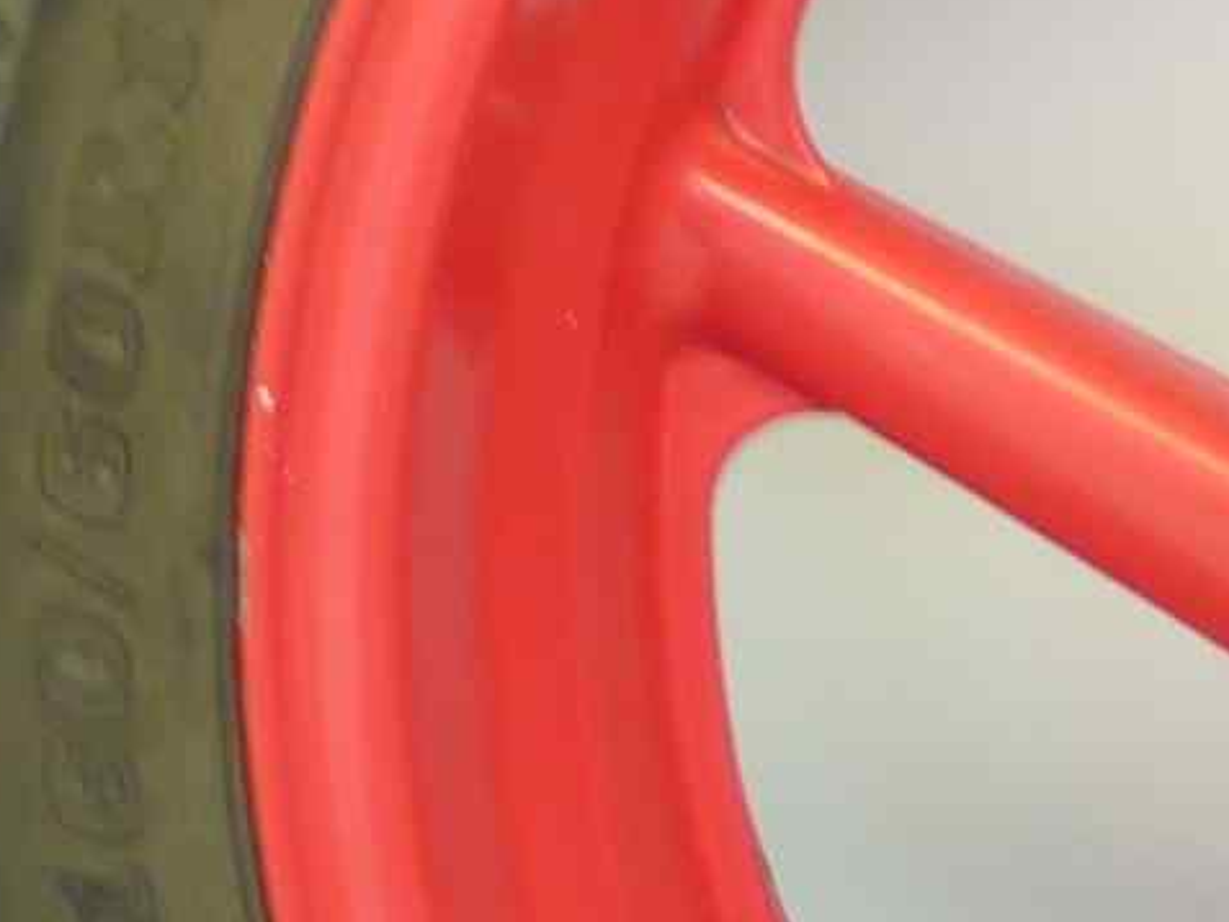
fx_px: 5149
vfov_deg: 10.2
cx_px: 2185
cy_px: 433
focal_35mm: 145
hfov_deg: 12.5
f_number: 3.3
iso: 80
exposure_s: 1/15
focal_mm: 4.1
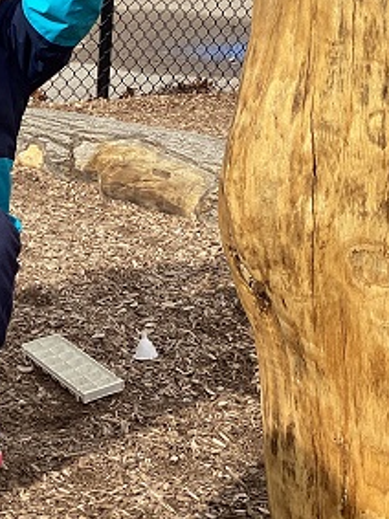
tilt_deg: -17.0
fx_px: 1095
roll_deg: -0.7
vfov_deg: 26.5
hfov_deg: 19.3
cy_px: 176
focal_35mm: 73
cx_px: -35
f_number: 2.4
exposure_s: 1/806
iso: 25
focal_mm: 3.3
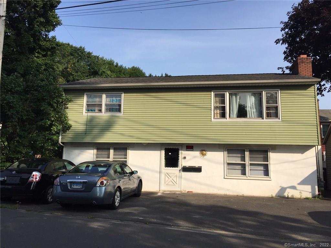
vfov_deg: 48.2
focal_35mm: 29
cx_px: 166
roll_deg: -3.4
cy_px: 124
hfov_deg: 61.7
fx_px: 277
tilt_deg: +9.1
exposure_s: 1/1721
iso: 32
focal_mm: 4.15
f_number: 2.2
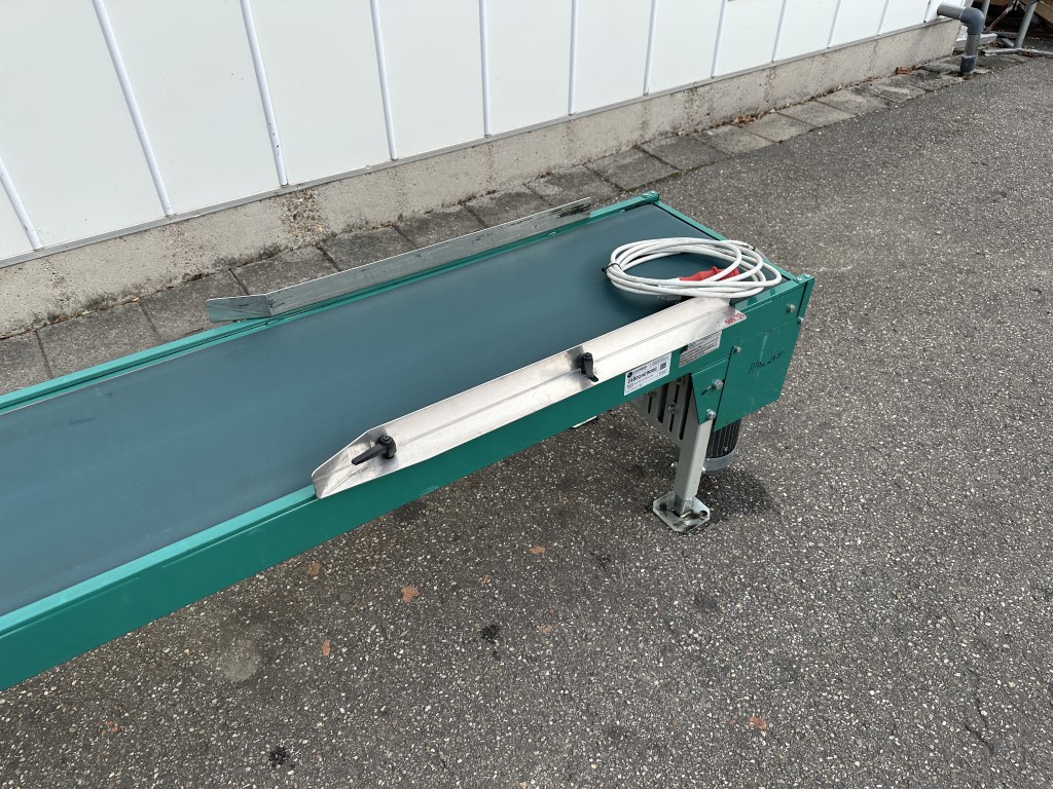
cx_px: 526
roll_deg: -0.4
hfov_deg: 71.6
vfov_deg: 56.8
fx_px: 730
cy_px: 394
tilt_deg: -40.1
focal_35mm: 24
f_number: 1.78
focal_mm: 6.86
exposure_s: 1/1357
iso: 80
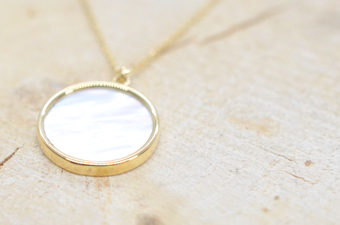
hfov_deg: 18.1
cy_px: 108
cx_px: 114
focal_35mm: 113
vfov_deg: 12.1
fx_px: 1065
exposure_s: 1/2500
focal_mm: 40
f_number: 6.3
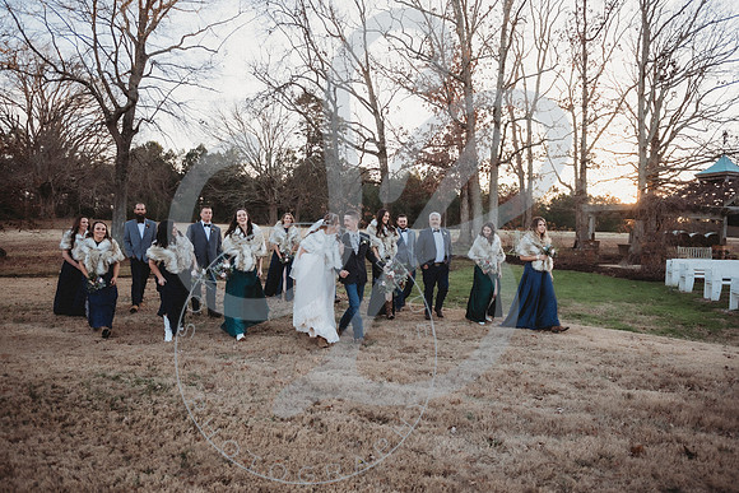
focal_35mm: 27
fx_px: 548
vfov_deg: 48.4
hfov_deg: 68.0
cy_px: 246
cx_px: 370
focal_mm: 24
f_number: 2.8
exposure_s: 1/160
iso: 100
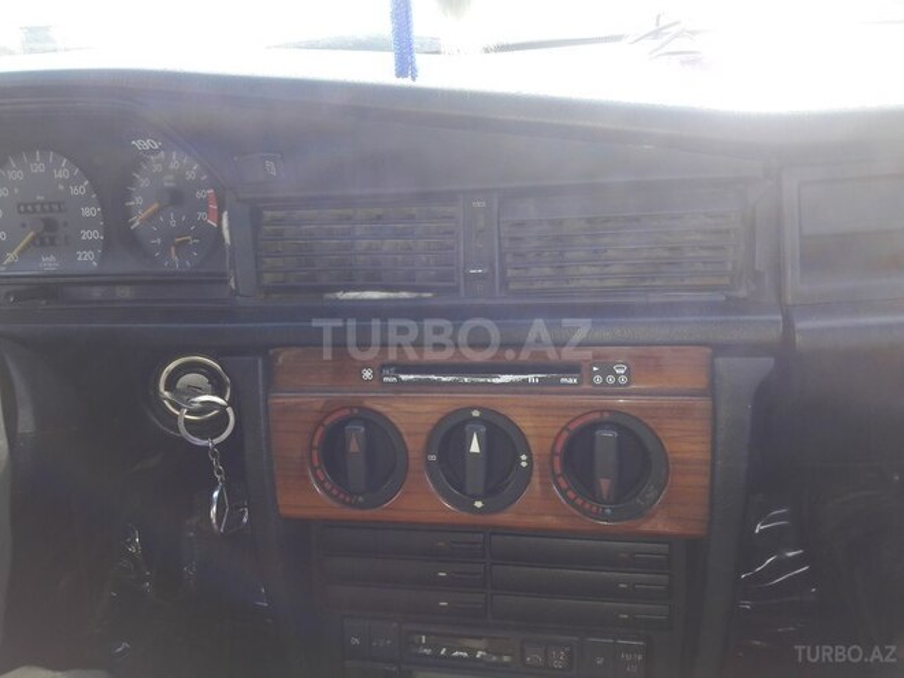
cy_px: 339
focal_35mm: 28
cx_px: 452
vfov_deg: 49.7
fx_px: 731
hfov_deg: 63.4
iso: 40
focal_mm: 3.7
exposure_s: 1/111
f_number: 1.9
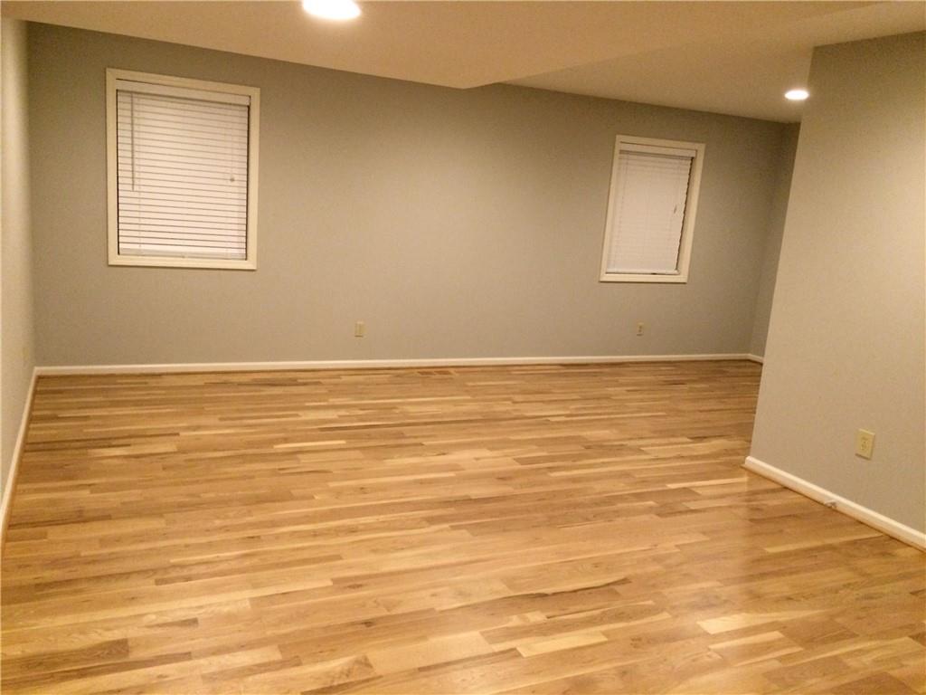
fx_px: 776
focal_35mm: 29
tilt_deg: -11.2
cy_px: 348
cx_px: 463
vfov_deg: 48.2
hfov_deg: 61.7
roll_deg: -3.9
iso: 320
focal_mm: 4.15
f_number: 2.2
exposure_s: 1/30
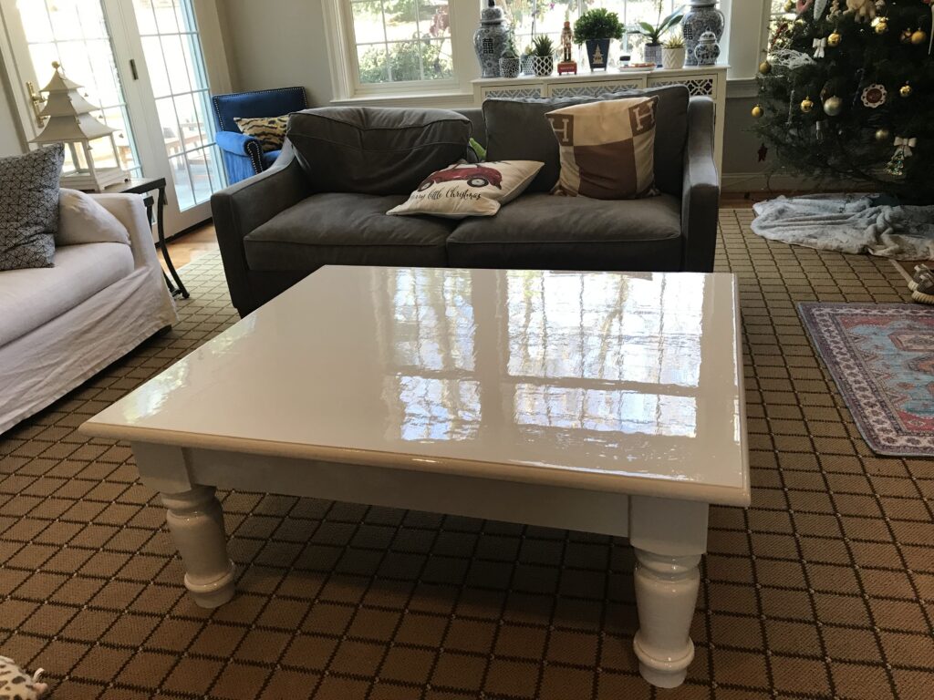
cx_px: 467
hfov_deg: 63.4
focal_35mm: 28
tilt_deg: -22.4
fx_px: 755
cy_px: 350
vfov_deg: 49.7
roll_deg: +4.9
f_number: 1.8
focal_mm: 3.99
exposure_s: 1/30
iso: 40
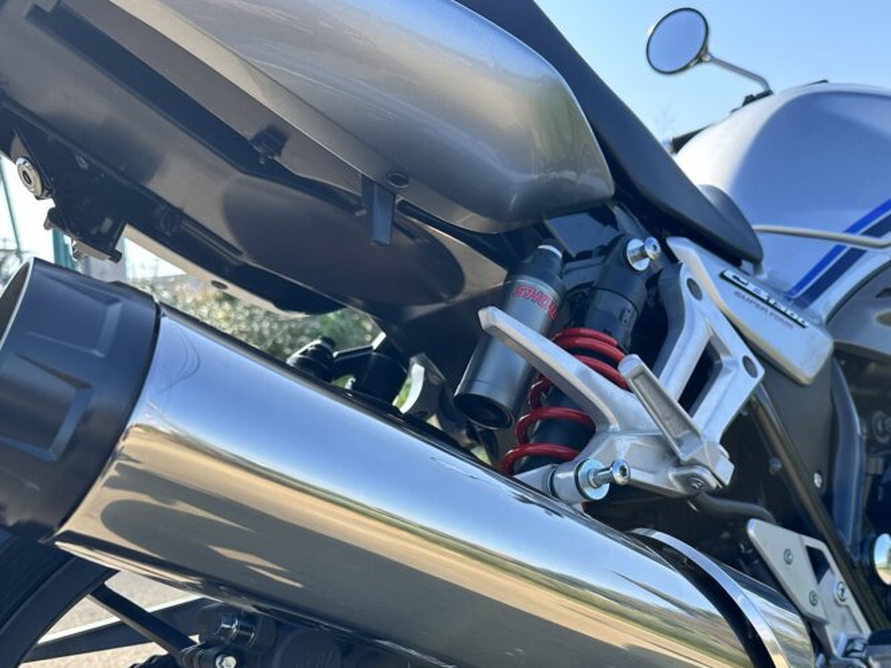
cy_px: 474
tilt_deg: -7.3
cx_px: 569
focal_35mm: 37
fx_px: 952
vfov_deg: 38.0
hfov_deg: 49.5
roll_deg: +0.6
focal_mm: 6.86
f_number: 1.78
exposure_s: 1/1241
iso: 80
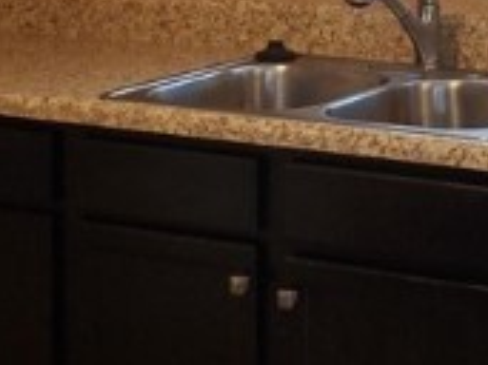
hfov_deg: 16.5
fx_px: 1648
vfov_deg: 12.1
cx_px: 491
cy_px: -157
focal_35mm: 117
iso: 250
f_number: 1.5
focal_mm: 4.3
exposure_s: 1/120
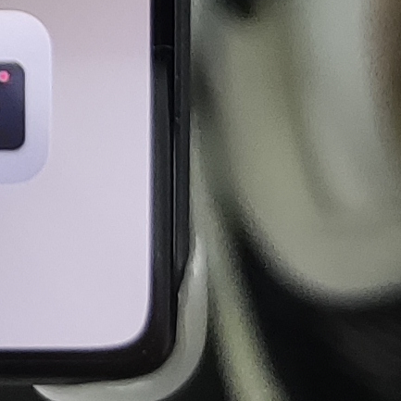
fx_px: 2674
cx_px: -574
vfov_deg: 7.4
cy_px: -892
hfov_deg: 7.9
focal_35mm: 204
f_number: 1.79
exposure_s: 1/50
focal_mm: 4.71
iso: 323
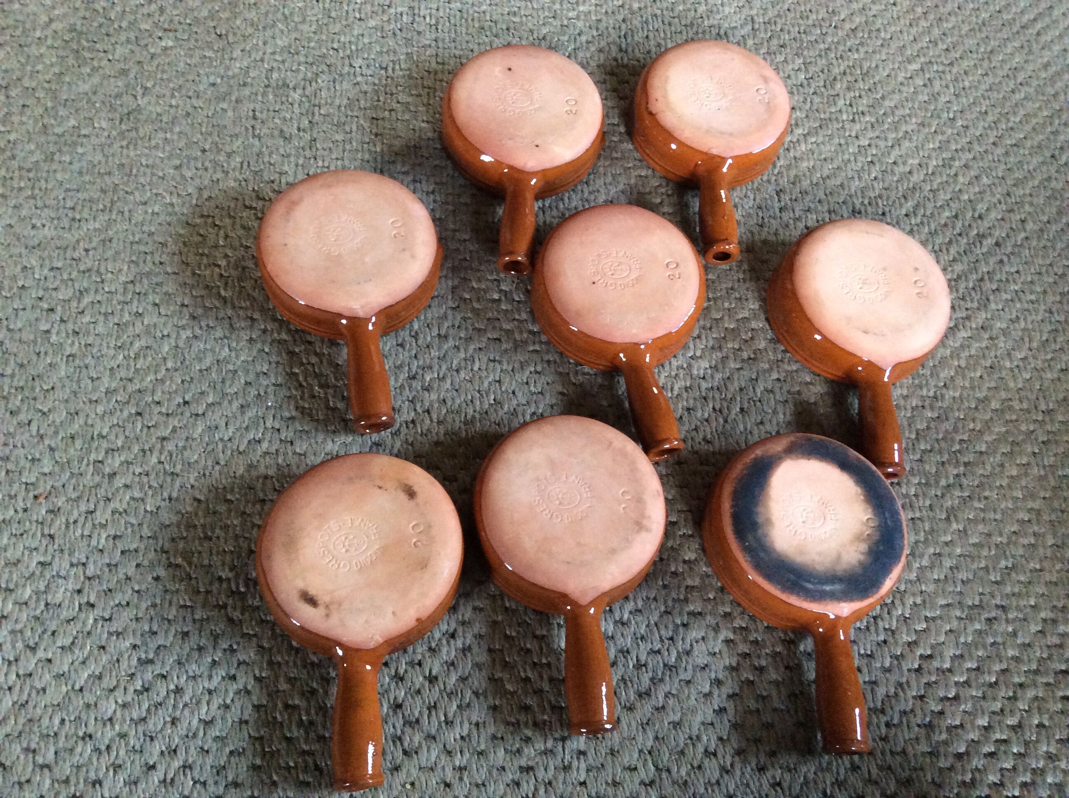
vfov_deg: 44.1
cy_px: 399
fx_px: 987
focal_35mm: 32
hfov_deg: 56.9
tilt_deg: -64.8
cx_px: 534
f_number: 2.4
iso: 320
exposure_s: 1/25
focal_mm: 3.3
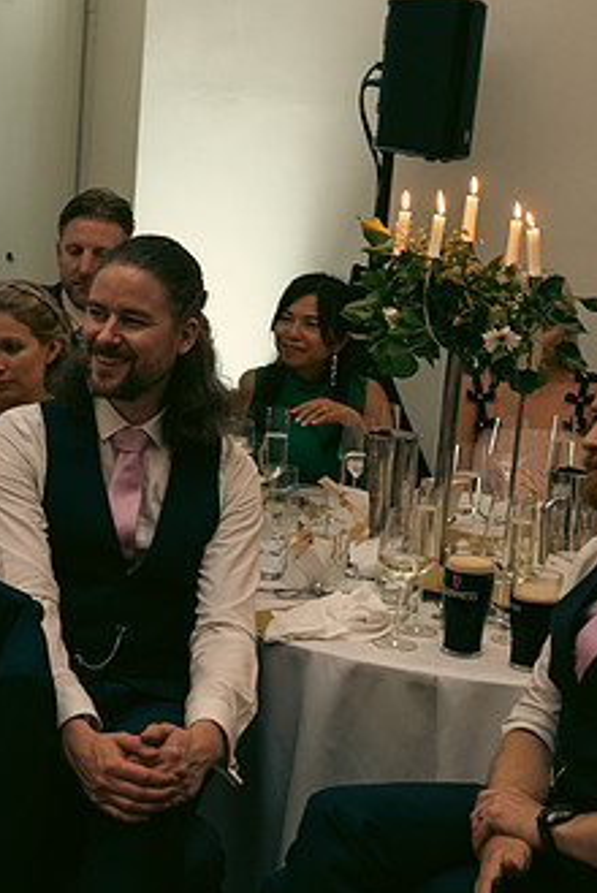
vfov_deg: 27.3
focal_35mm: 74
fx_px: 1837
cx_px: 125
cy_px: 430
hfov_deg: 18.3
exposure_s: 1/160
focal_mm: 42
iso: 2000
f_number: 3.5
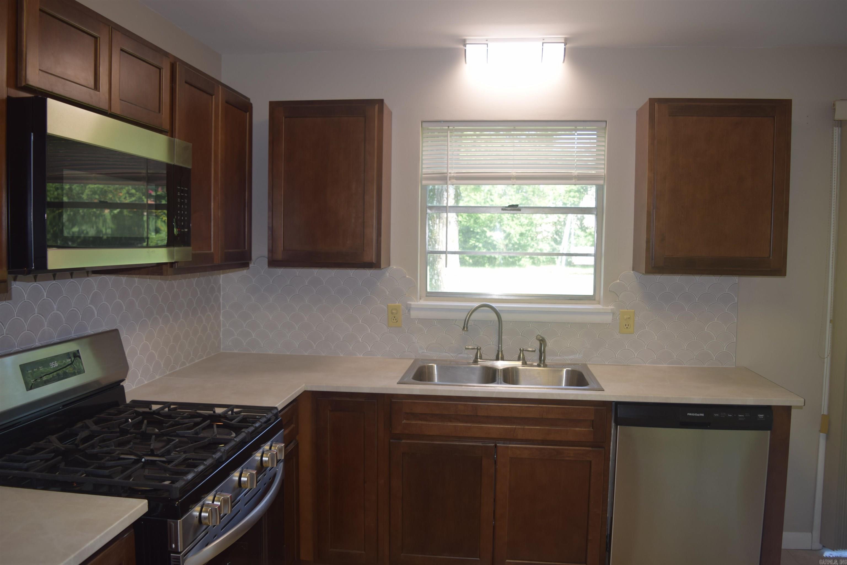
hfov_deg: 67.4
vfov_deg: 47.9
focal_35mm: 27
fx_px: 635
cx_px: 424
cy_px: 282
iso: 200
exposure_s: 1/60
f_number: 3.5
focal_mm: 18
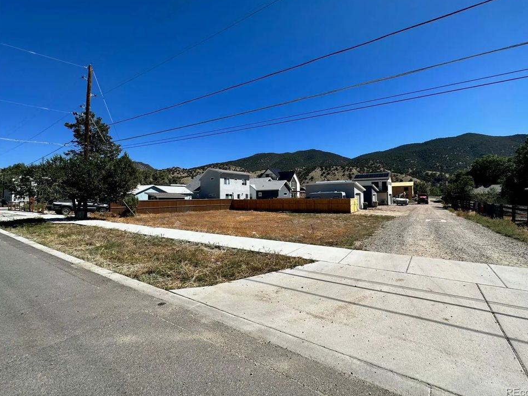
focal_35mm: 15
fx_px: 229
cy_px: 187
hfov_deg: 98.1
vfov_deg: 81.7
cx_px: 280
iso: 50
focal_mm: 2.22
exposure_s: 1/2506
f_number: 2.2
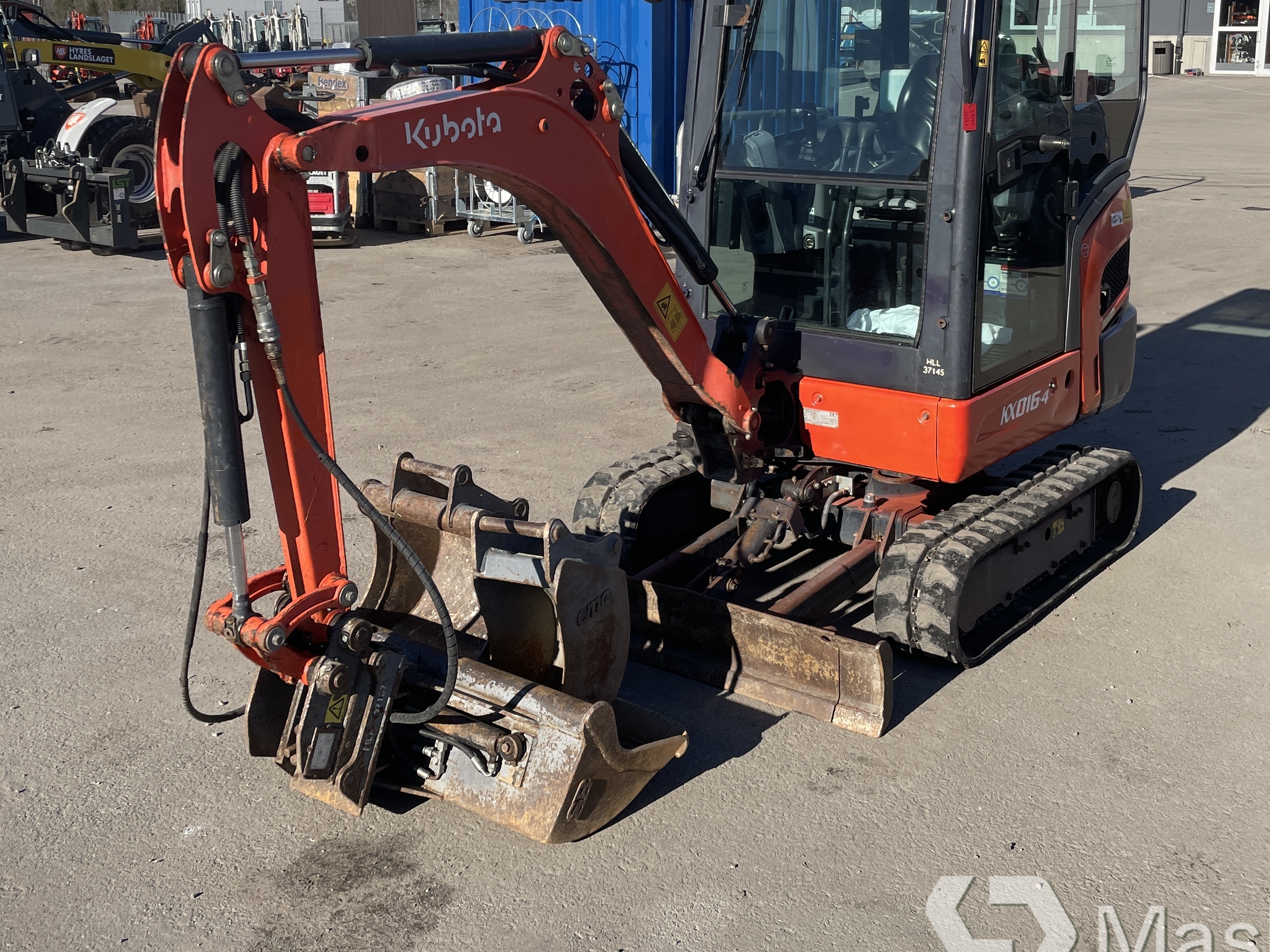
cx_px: 632
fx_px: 1468
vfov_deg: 35.6
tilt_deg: -9.8
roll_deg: +0.3
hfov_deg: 46.8
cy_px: 312
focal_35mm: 40
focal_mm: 4.2
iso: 32
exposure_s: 1/3040
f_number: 1.6
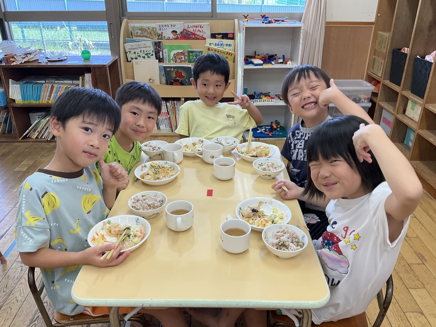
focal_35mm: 29
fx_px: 365
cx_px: 218
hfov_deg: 61.7
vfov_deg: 48.2
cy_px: 164
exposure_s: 1/120
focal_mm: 3
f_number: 1.8
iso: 64
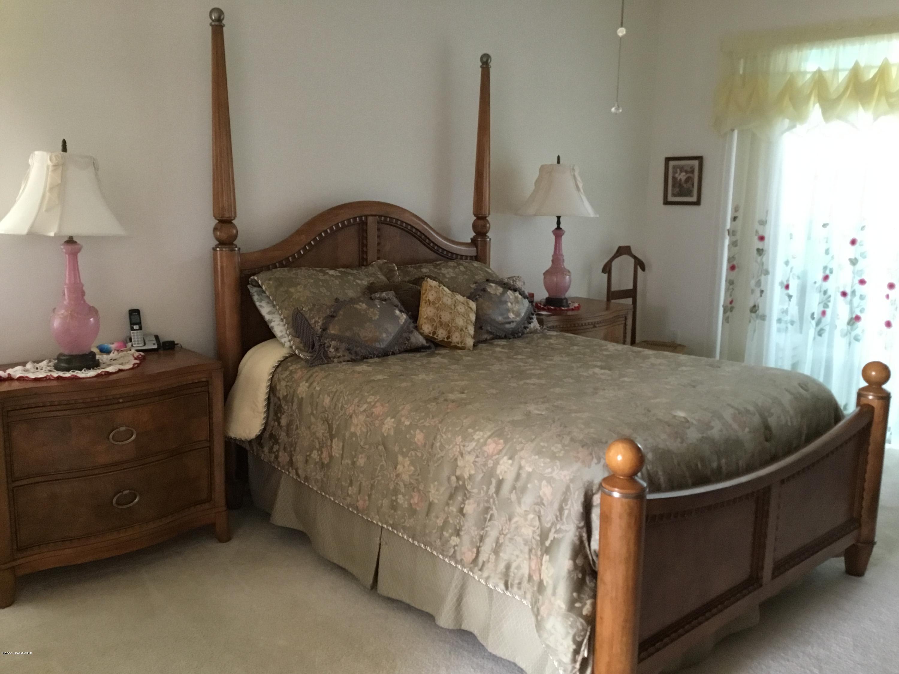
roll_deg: -1.3
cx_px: 450
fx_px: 805
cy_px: 337
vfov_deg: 45.4
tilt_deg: -10.6
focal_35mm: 31
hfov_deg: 58.4
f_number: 2.4
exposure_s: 1/15
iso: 200
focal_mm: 3.3
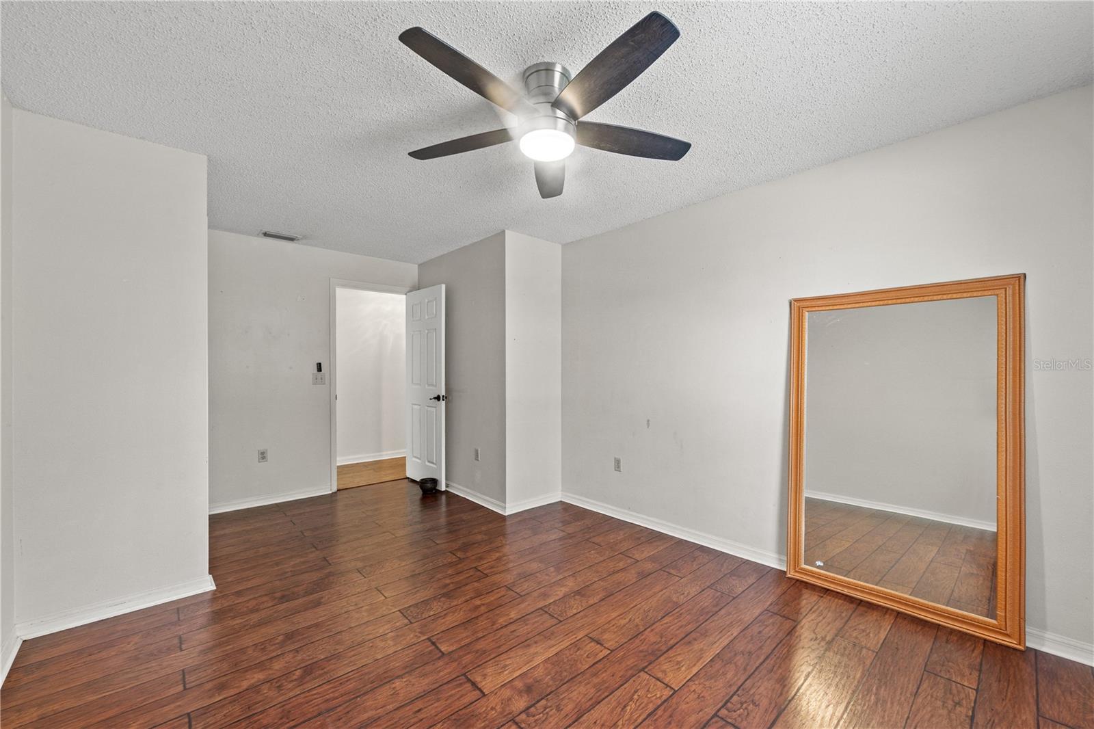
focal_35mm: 14
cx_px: 547
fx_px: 425
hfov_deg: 104.3
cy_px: 364
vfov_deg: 81.2
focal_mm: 14
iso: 200
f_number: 11
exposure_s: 5
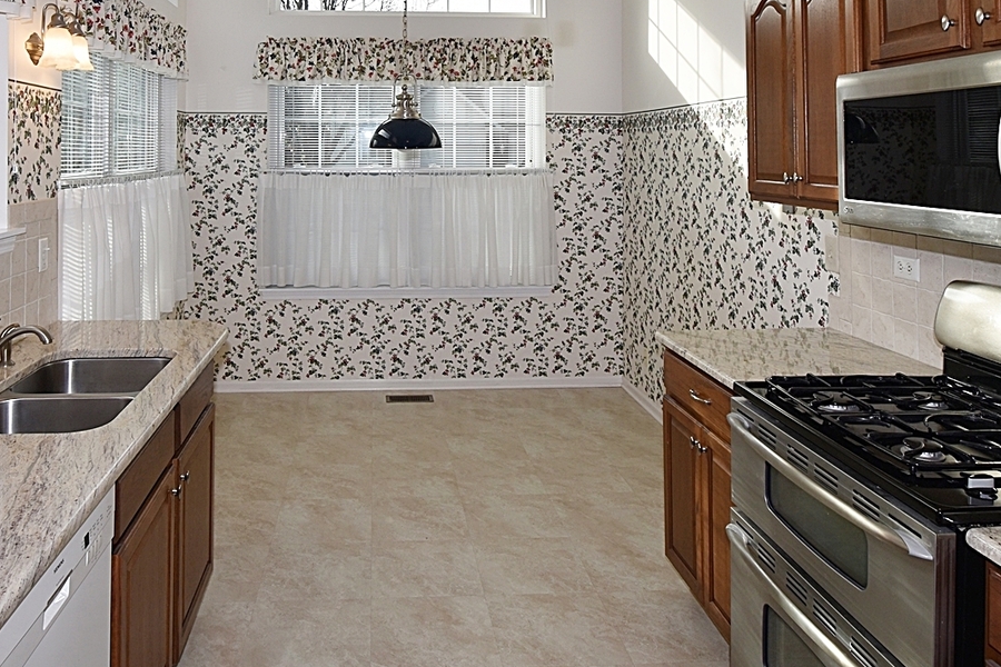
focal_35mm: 27
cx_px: 400
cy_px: 135
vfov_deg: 45.5
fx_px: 751
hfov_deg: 66.7
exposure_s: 1/160
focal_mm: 10
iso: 100
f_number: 6.3
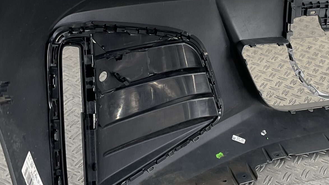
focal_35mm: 69
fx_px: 602
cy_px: 59
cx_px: 251
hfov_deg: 30.0
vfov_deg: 17.4
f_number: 1.8
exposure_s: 1/231
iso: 16
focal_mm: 3
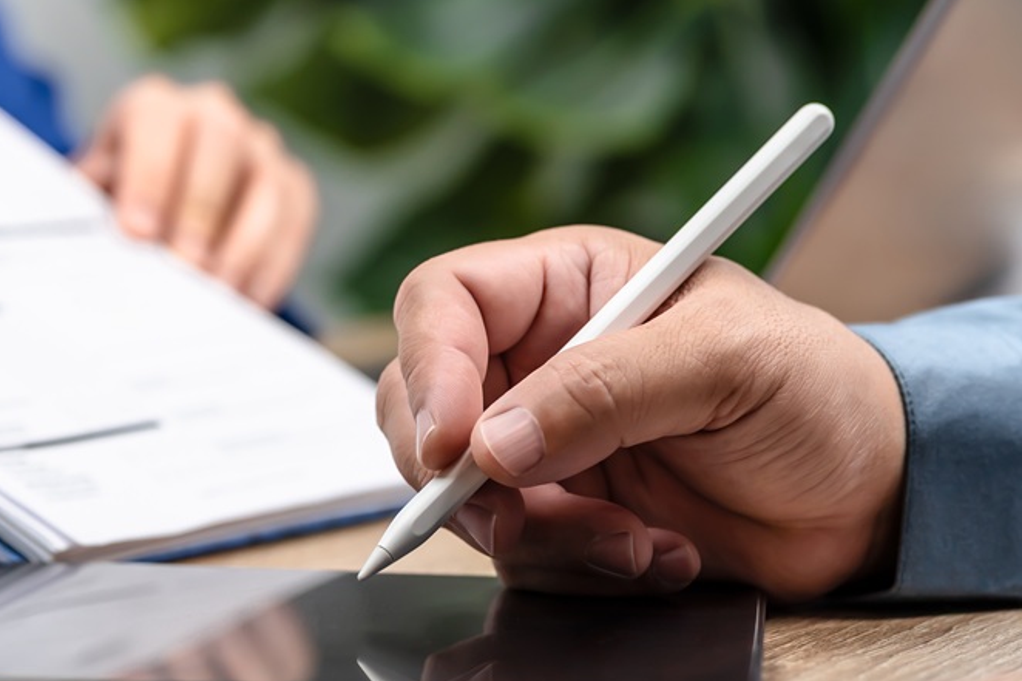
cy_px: 171
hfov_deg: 15.0
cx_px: 198
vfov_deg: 10.1
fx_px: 3860
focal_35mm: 136
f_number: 2.8
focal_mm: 75
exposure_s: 1/100
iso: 200
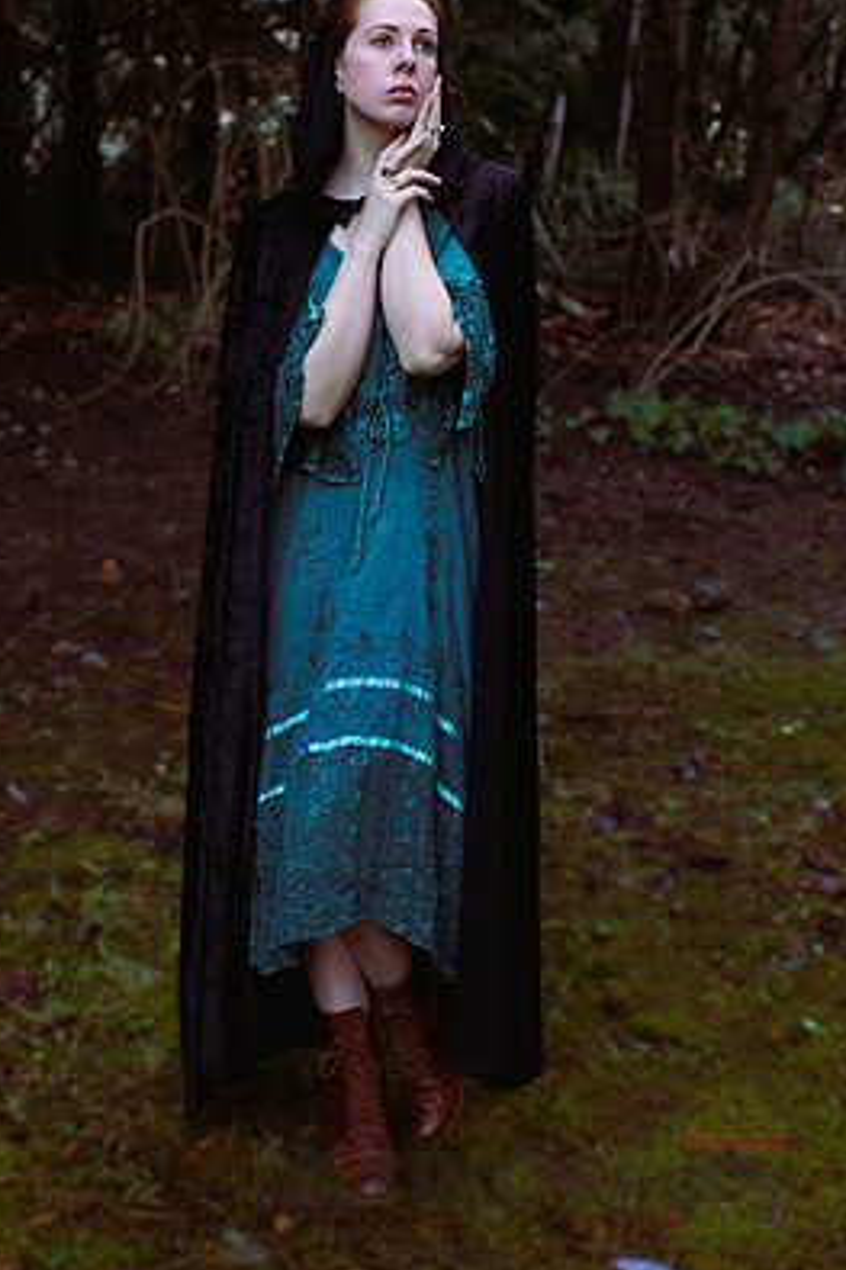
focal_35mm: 41
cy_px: 563
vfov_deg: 47.3
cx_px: 380
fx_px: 1446
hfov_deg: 32.6
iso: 400
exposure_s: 1/80
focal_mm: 24
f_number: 5.6
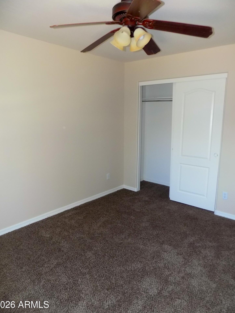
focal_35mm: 24
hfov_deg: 56.8
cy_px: 156
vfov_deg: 71.6
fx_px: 217
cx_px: 117
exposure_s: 1/30
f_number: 3.1
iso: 200
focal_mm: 4
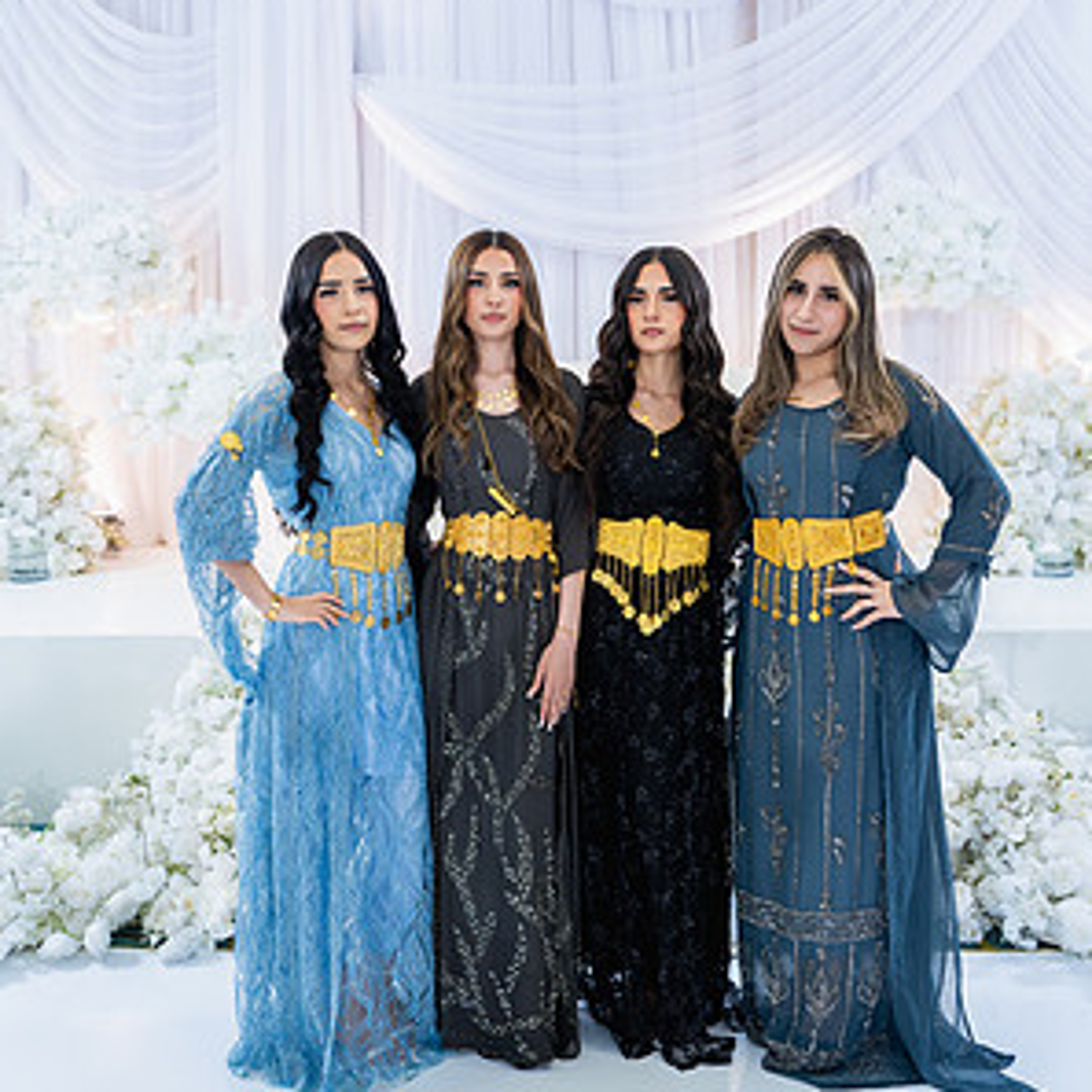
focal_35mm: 36
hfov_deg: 46.0
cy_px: 507
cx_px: 544
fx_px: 1285
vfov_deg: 46.0
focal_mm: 28
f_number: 2.8
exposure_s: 1/160
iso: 640
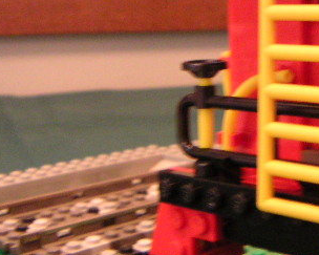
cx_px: 296
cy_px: 83
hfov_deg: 24.3
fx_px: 717
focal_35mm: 76
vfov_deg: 20.1
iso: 400
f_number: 2.8
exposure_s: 1/10
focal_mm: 4.8
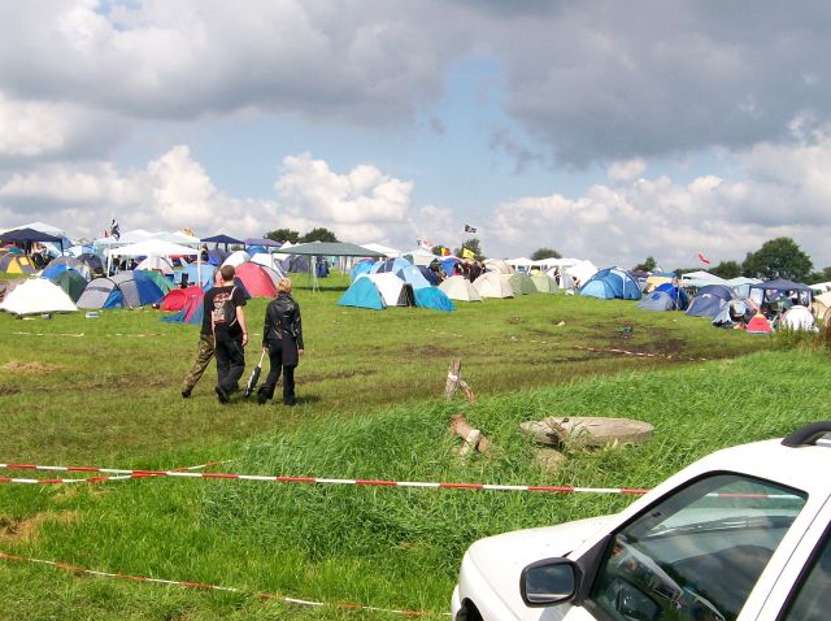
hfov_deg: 42.0
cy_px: 355
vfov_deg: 32.1
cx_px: 345
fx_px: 1079
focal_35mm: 45
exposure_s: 1/691
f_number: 4.8
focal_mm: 6
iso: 80
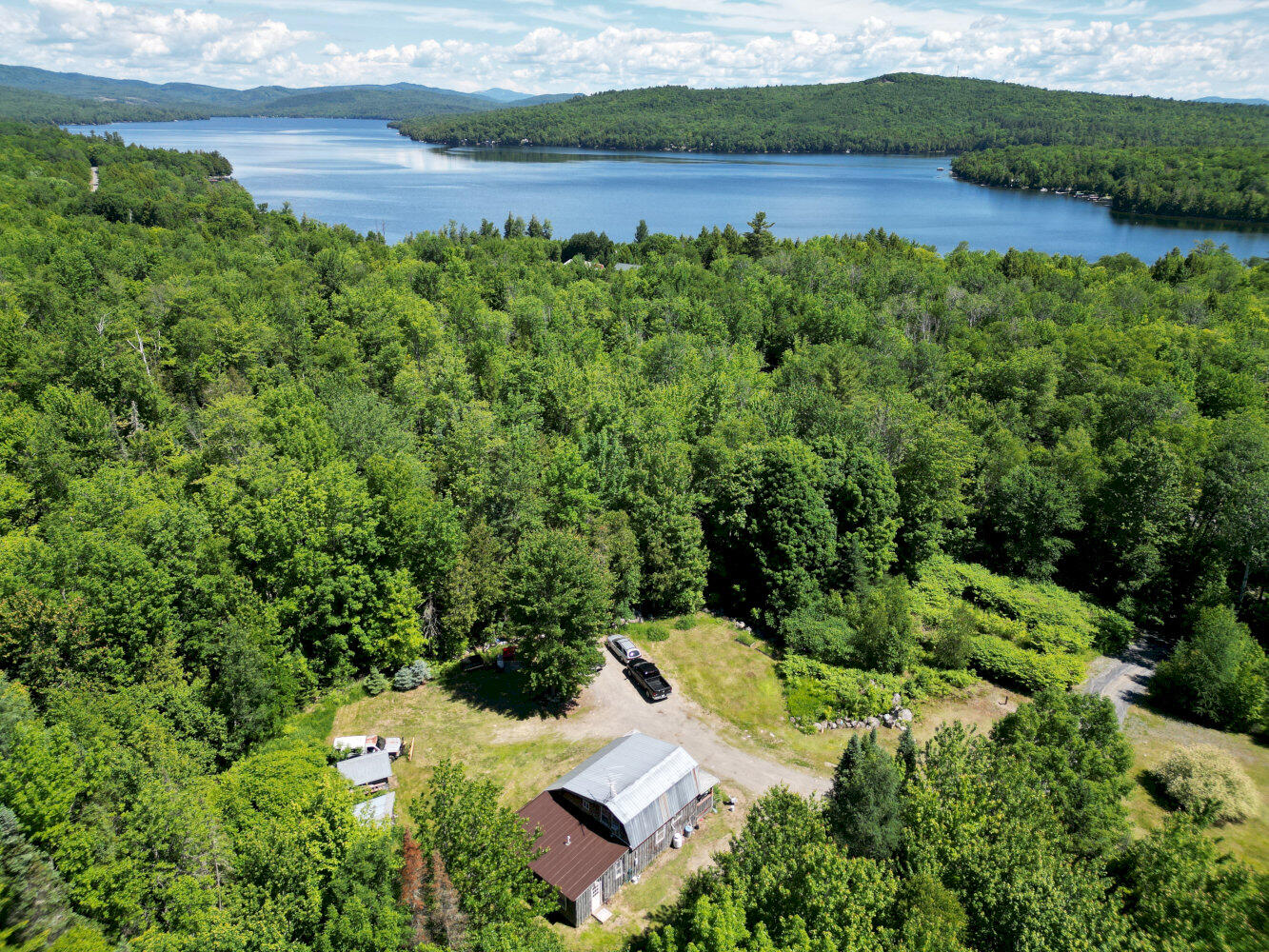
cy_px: 476
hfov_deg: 71.6
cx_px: 634
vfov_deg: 56.8
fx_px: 880
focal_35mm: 24
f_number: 1.7
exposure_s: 1/2500
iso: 140
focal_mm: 6.72
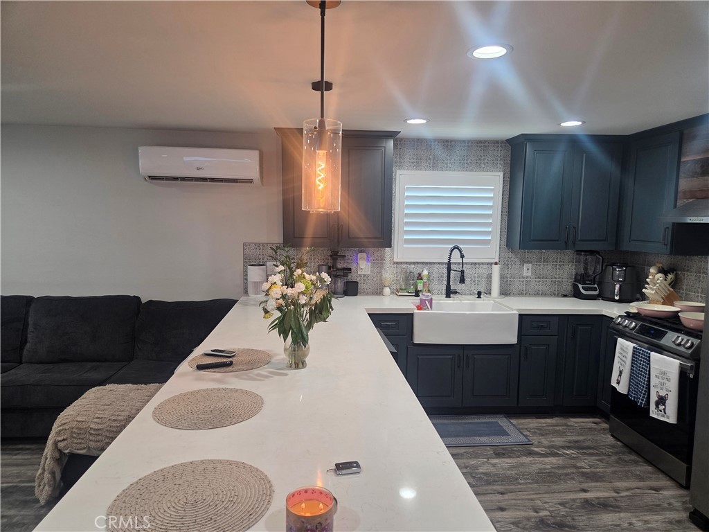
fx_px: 471
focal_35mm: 23
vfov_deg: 58.9
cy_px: 266
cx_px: 354
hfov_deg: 73.9
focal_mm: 5.4
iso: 160
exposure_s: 1/120
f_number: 1.8
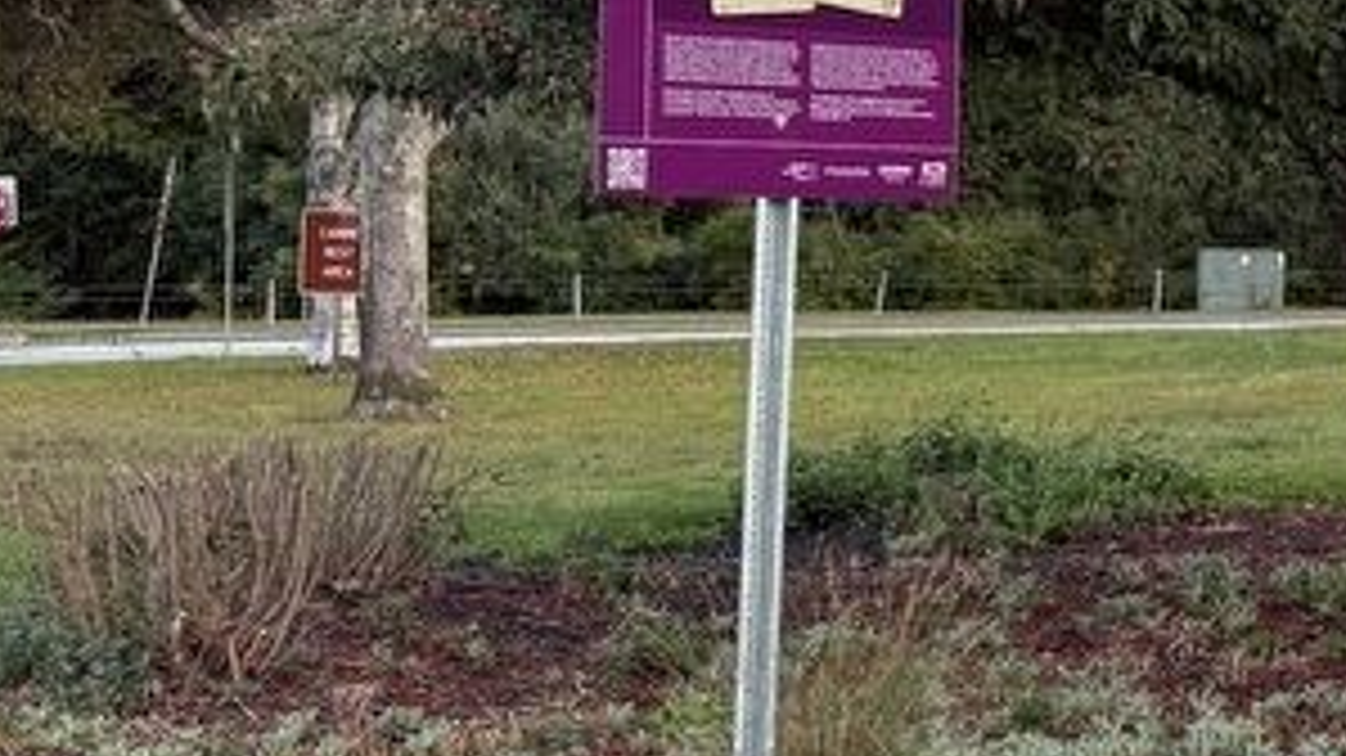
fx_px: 2498
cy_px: 225
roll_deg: -1.3
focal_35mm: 70
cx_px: 1616
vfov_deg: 17.2
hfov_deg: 26.7
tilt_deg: +0.4
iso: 125
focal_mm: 6.76
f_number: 1.78
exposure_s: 1/206
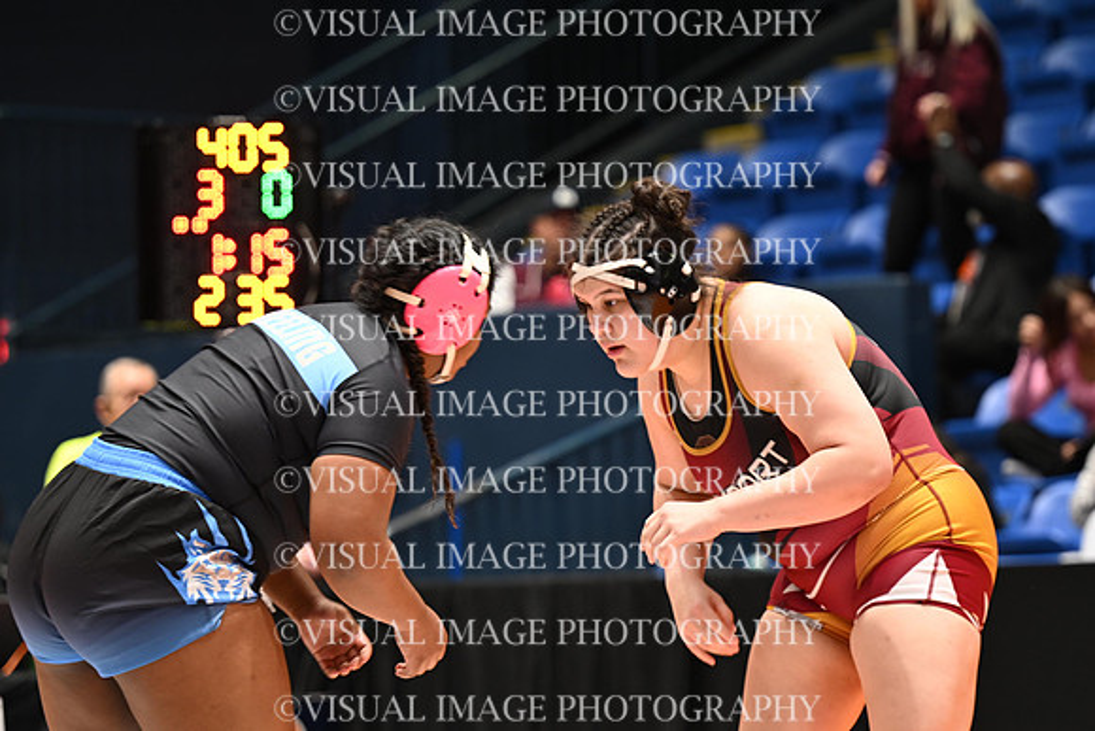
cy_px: 366
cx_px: 548
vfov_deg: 7.3
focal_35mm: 187
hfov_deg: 11.0
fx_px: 5689
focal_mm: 125
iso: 720
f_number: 2.8
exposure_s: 1/120
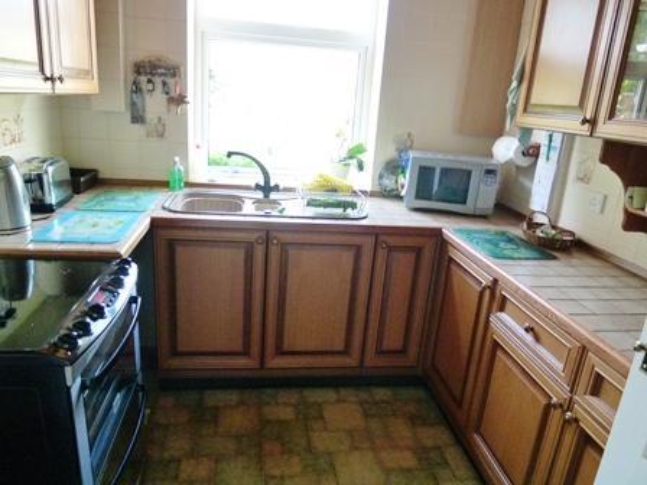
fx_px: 449
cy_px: 242
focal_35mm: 24
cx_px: 324
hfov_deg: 71.6
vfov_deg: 56.8
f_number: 2.2
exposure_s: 1/60
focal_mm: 4.3
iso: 400
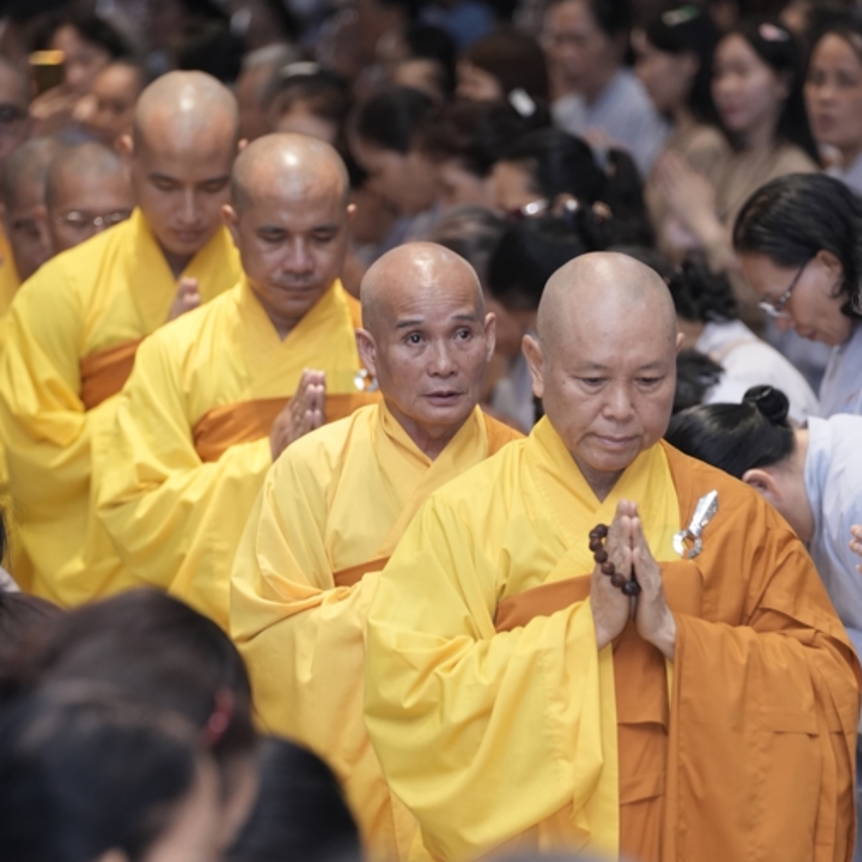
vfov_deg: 7.1
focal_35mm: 246
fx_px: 6931
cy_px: 644
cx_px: 502
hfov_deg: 7.1
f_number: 2.8
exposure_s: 1/160
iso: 1000
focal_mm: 150
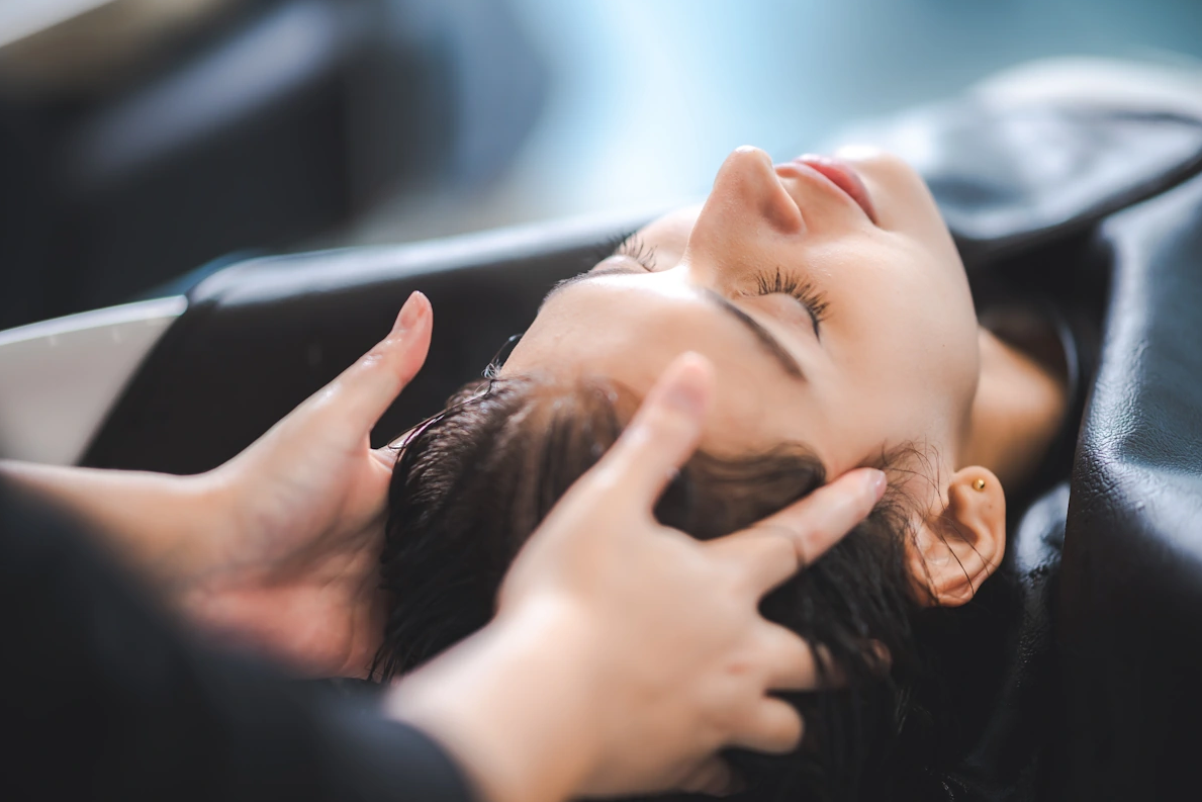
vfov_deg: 12.9
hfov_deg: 19.3
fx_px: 3539
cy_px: 400
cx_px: 597
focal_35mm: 106
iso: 200
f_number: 1.4
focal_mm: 105
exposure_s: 1/320
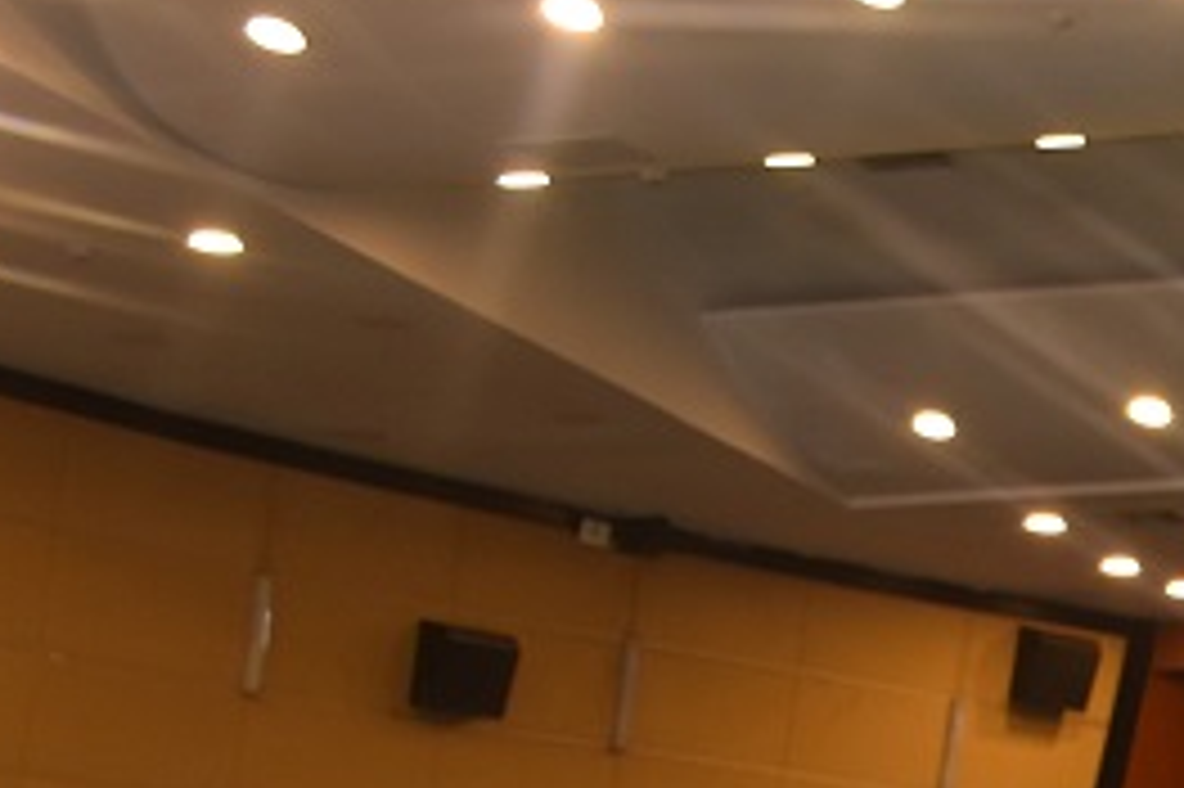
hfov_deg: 15.5
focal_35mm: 114
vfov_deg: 11.2
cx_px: 2120
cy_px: 1432
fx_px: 3747
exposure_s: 1/60
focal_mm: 20
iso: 450
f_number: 3.5
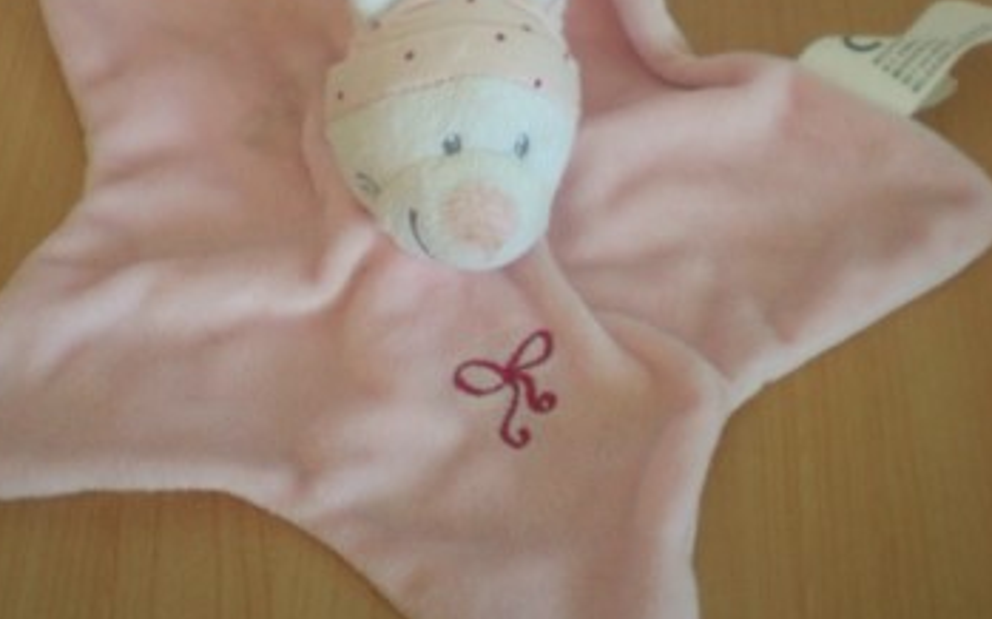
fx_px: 1622
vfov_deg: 21.3
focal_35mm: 60
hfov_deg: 34.0
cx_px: 466
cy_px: 111
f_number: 3.1
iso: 200
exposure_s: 1/40.8
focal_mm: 6.3
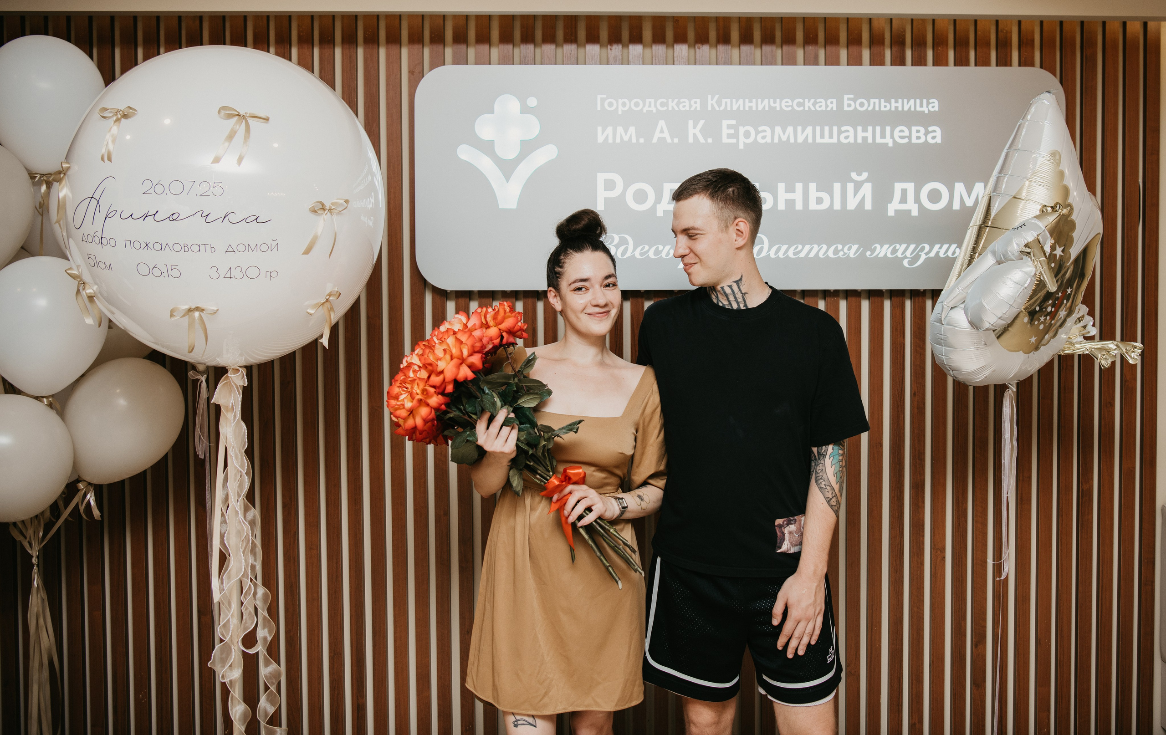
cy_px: 299
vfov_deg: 36.0
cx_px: 654
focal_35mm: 35
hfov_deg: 54.6
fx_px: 1126
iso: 160
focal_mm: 31
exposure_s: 1/160
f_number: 3.5
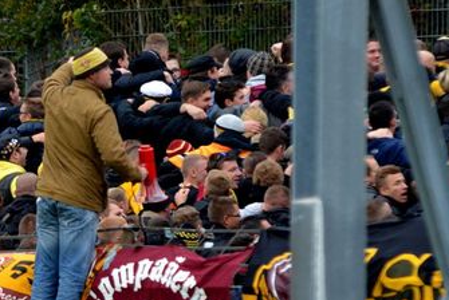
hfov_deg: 4.0
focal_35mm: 510
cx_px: 91
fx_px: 6366
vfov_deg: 2.7
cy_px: 252
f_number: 4
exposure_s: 1/1000
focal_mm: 200
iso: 640
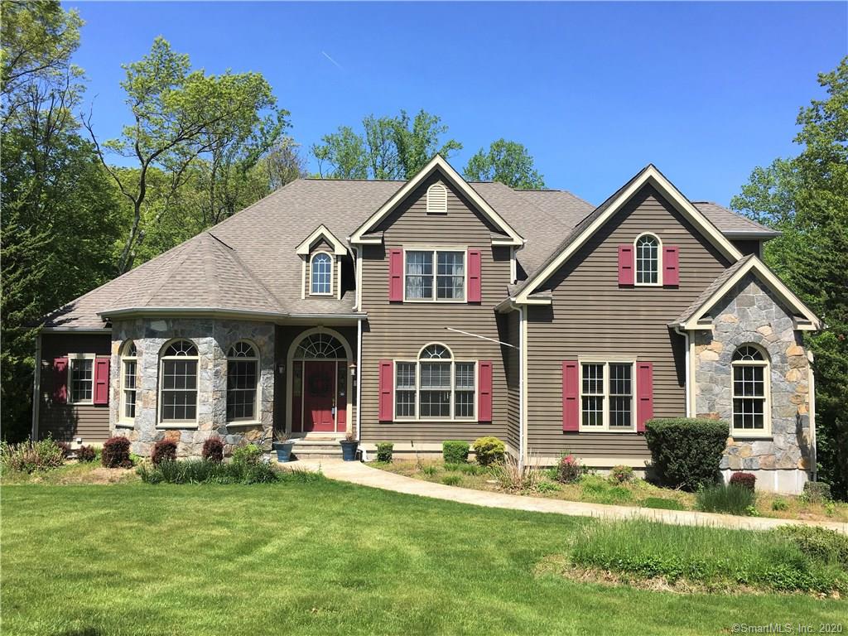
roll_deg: -0.5
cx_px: 424
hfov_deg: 61.7
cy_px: 318
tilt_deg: +3.9
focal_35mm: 29
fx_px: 710
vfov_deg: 48.2
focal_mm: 4.15
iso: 25
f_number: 2.2
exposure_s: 1/1148
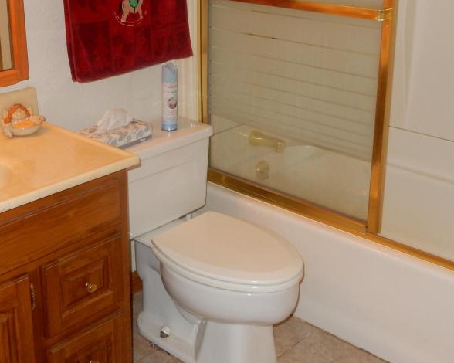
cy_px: 83
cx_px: 204
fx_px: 685
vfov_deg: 29.1
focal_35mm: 51
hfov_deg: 36.6
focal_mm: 5.4
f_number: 4
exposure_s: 1/30
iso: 200
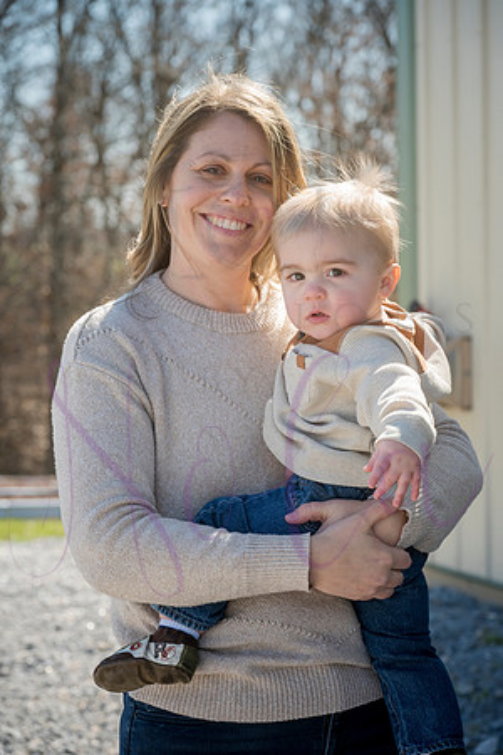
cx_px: 252
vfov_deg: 20.6
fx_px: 2075
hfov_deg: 13.8
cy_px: 378
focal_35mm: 99
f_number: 7.1
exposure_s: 1/640
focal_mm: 99
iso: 400
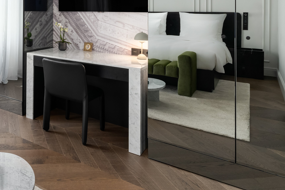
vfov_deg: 33.9
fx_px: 285
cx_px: 22
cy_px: 4
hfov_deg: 47.1
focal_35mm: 36
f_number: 8
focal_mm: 17
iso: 200
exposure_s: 1.3
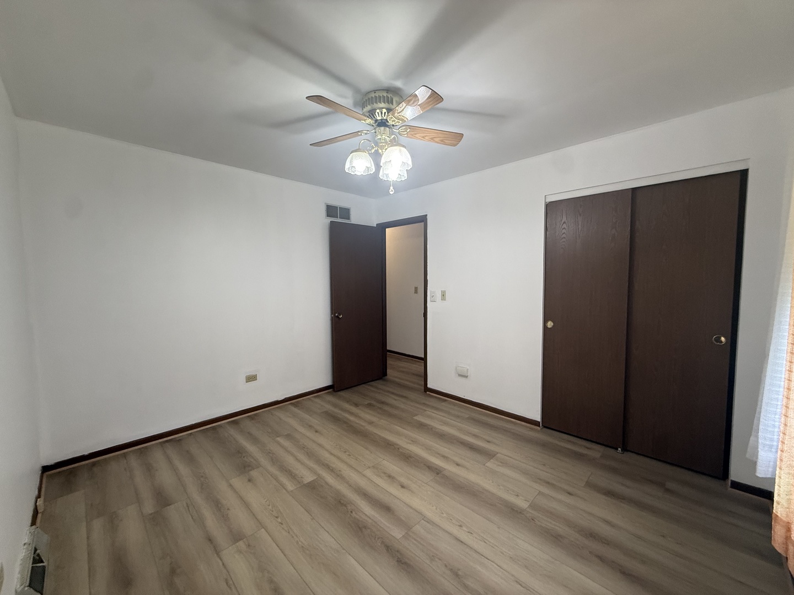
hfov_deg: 102.1
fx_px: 321
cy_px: 298
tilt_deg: -3.6
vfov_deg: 85.7
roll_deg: +0.0
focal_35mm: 14
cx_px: 397
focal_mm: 2.22
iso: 250
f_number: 2.2
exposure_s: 1/120
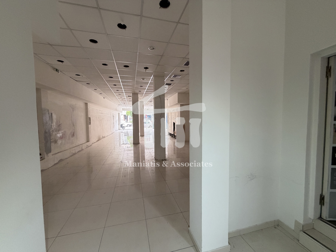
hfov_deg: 102.1
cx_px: 168
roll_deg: +0.5
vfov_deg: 85.7
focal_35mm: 14
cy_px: 126
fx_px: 136
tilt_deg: -3.6
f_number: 2.2
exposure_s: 1/84
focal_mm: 2.22
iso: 320
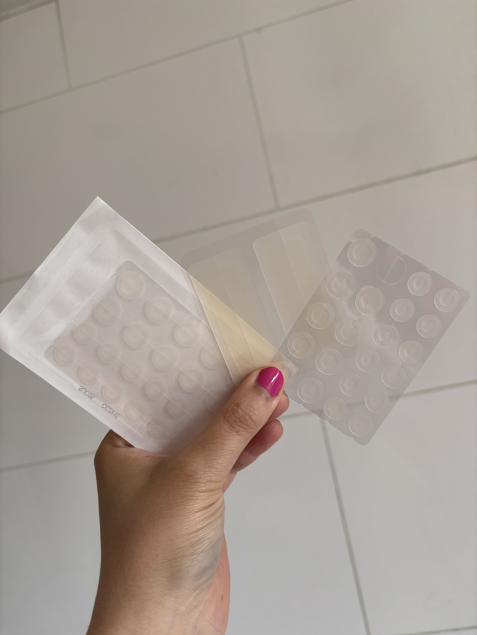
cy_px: 318
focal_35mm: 26
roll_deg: +10.6
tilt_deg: +9.5
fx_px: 478
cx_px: 238
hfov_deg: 53.1
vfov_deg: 67.3
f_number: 1.6
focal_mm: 5.96
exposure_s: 1/121
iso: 64
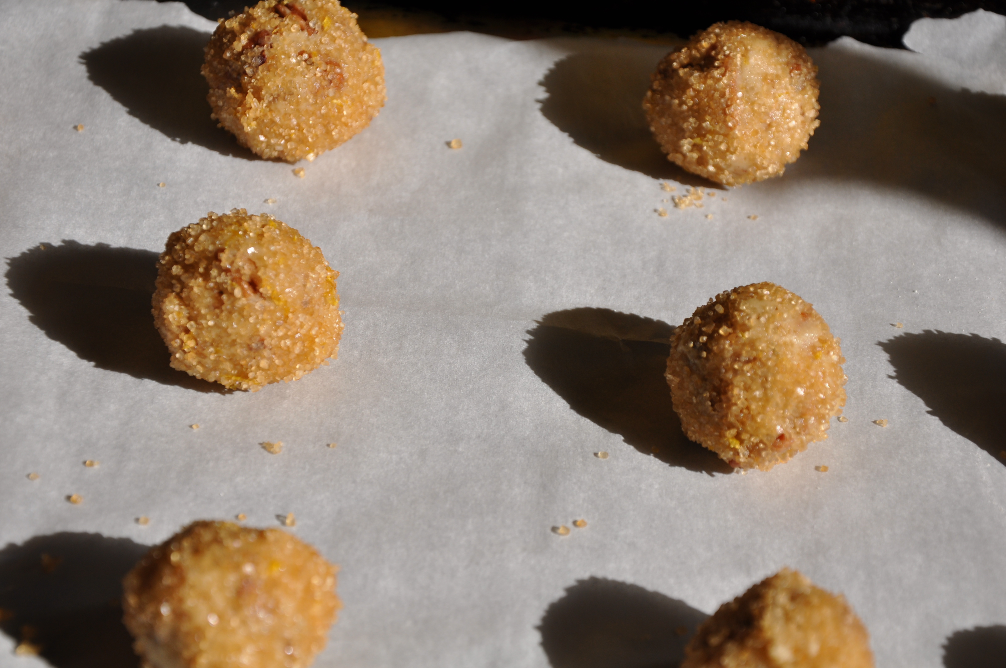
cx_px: 503
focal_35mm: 105
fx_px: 2931
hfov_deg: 19.5
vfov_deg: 13.0
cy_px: 334
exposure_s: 1/1000
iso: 200
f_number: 8
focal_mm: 70
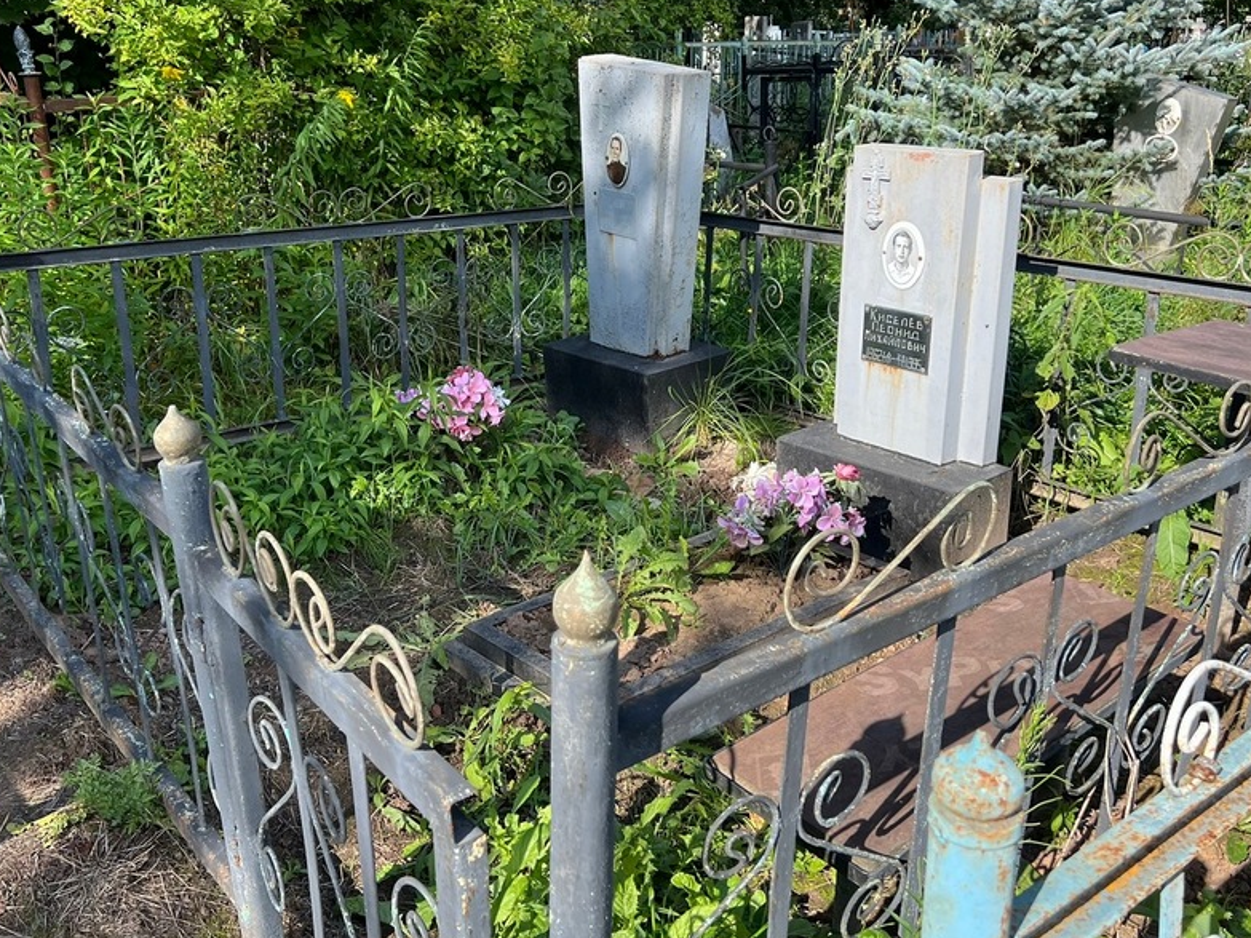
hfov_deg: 53.9
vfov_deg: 41.7
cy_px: 414
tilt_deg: -20.9
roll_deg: +1.1
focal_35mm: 34
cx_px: 590
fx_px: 1229
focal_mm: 5.7
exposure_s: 1/1412
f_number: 1.5
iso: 50
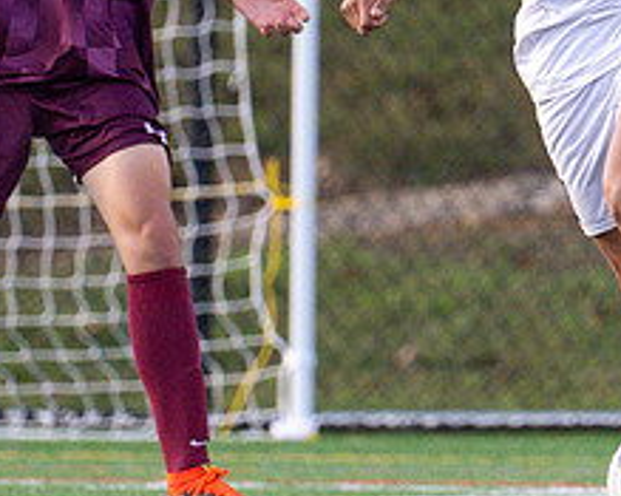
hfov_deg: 1.0
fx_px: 35695
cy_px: 140
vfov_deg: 0.8
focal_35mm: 1943
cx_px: 689
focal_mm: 400
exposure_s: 1/2500
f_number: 4.5
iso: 2500
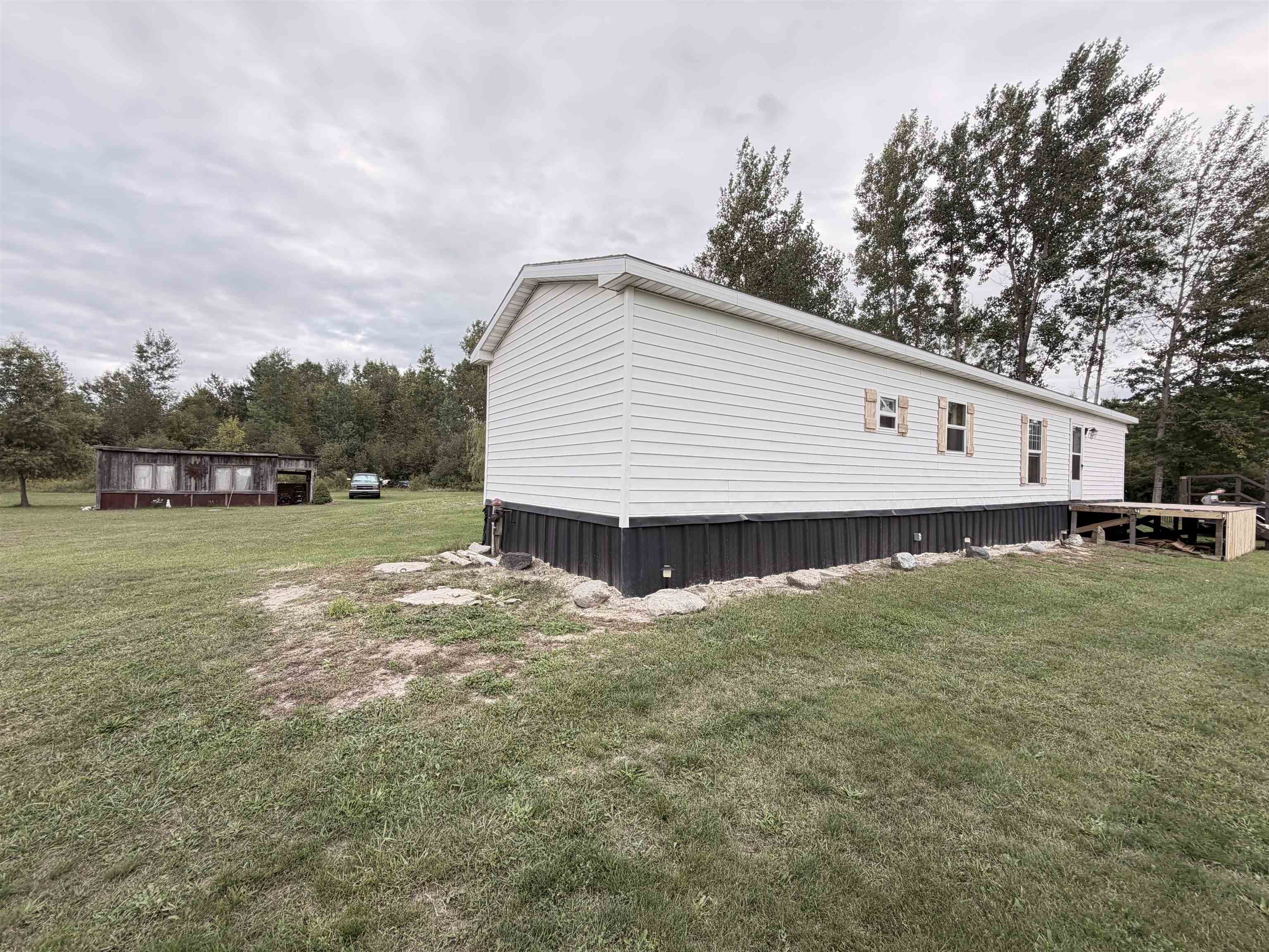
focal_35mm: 14
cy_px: 476
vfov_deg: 85.7
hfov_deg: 102.1
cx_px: 634
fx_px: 513
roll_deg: -0.1
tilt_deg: +1.8
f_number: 2.2
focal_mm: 2.22
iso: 50
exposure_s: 1/280
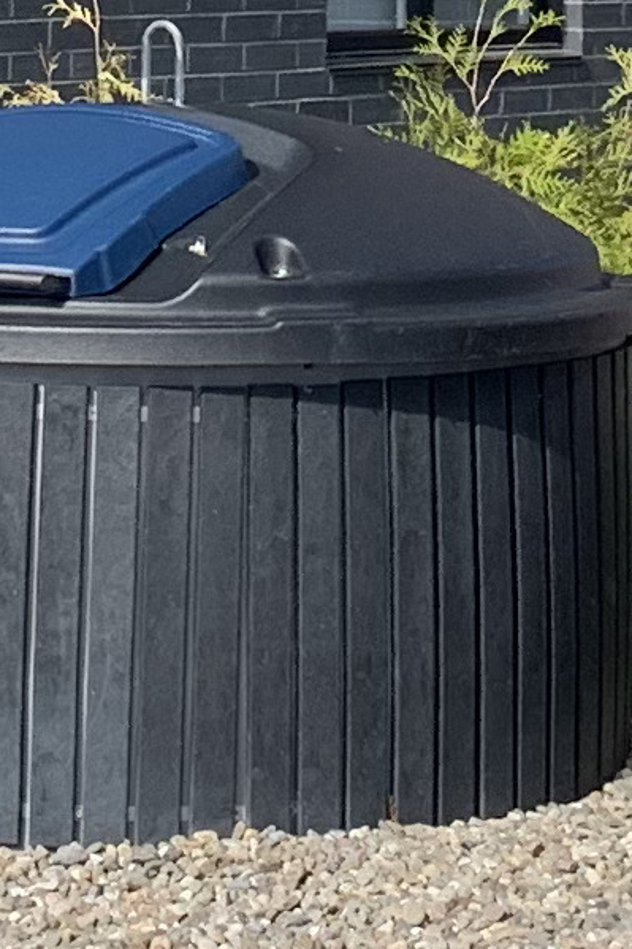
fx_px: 4795
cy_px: -574
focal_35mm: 182
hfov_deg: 7.5
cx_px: 325
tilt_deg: +3.9
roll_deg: -1.0
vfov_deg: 10.8
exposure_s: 1/1250
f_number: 1.8
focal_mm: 4.25
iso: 25
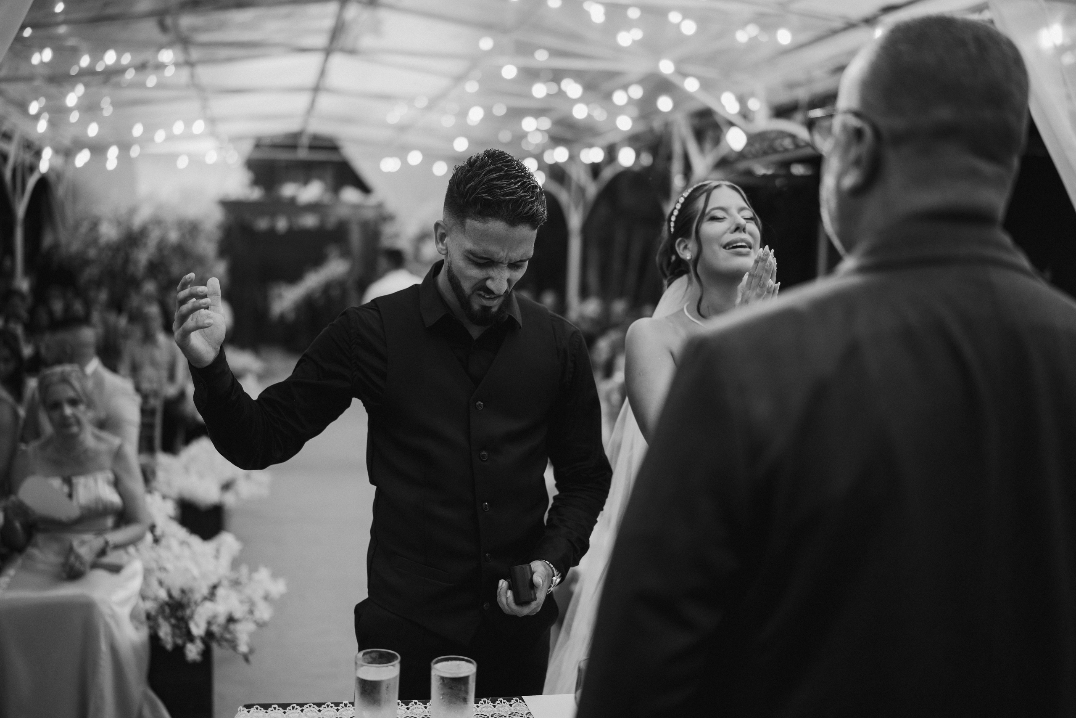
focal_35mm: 35
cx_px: 538
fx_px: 1046
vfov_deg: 37.9
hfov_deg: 54.4
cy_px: 359
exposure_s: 1/250
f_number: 1.3
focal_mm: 35
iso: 250
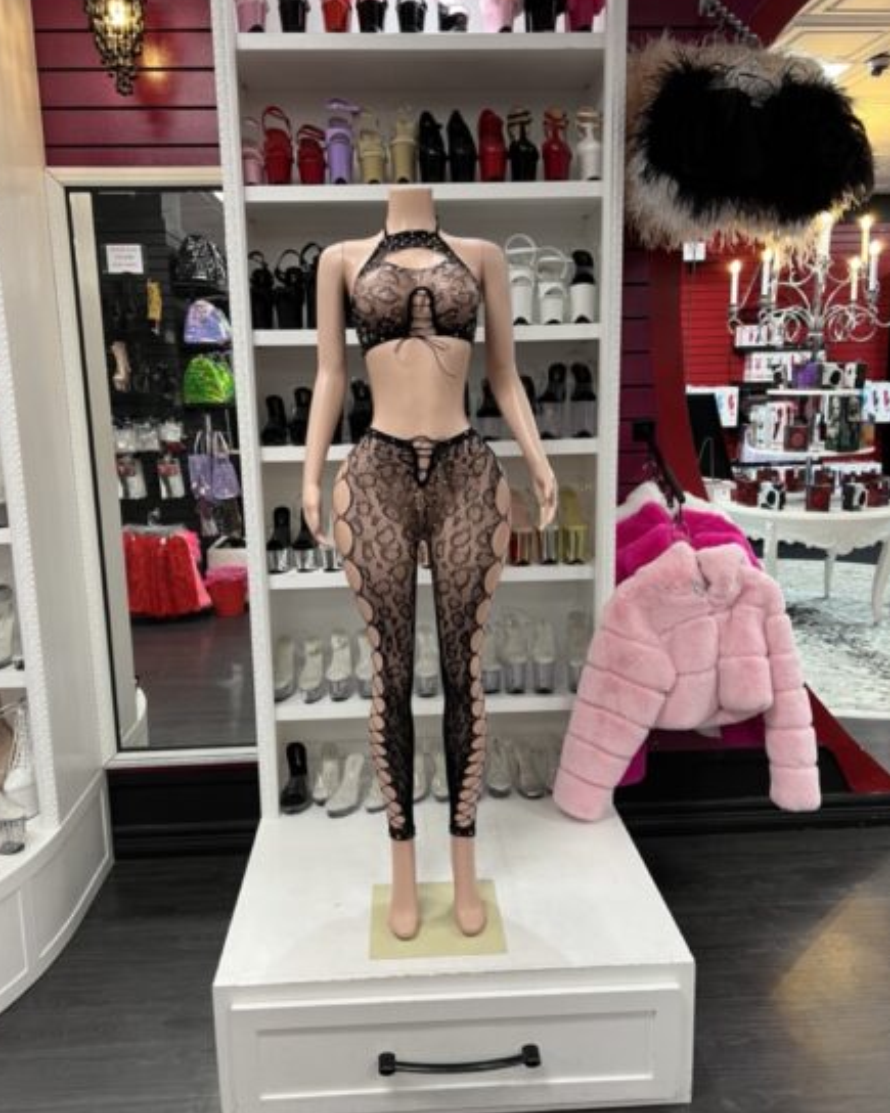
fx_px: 922
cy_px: 548
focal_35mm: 28
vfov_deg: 62.2
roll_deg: +4.1
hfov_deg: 51.5
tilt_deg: -10.3
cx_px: 432
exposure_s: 1/60
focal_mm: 5.7
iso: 125
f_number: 1.5
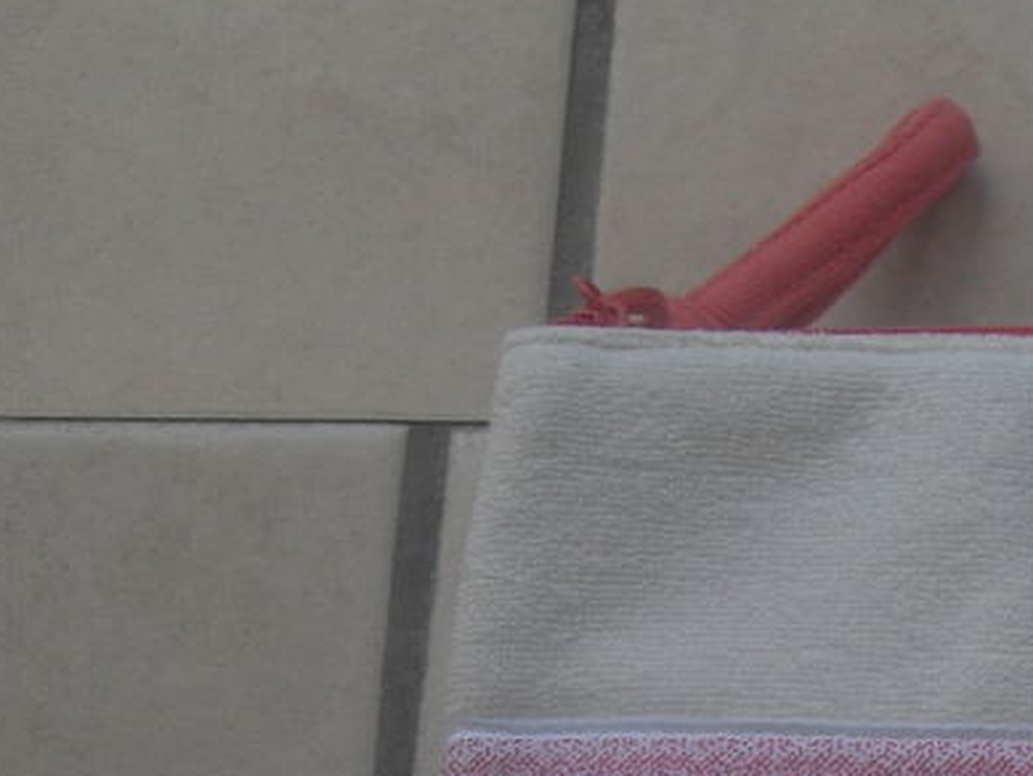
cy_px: 920
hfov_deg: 19.3
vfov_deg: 15.1
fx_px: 2836
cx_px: 1291
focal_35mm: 95
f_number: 2.8
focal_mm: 6.3
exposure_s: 1/180
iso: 80
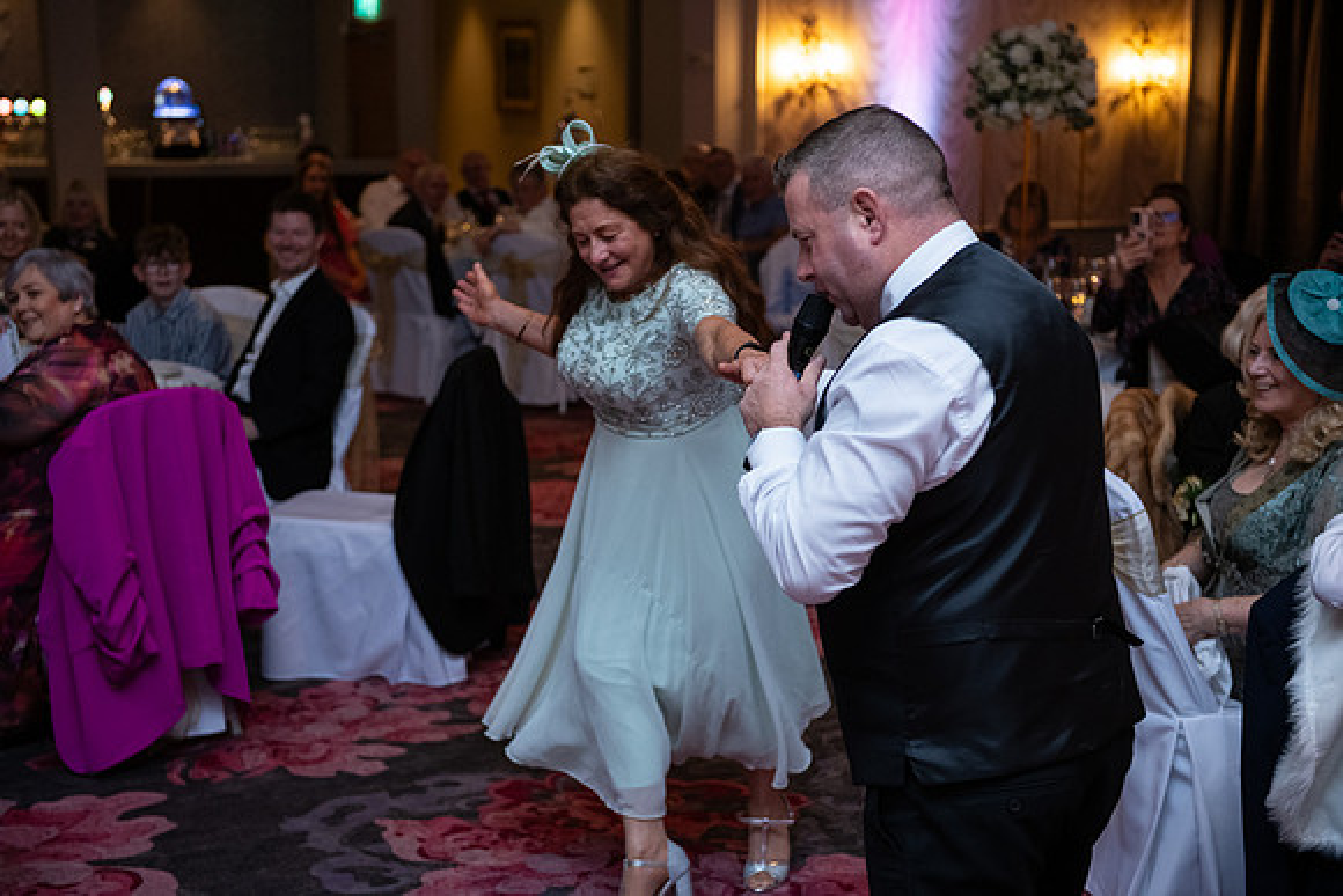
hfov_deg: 36.2
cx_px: 672
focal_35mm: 55
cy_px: 448
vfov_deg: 24.6
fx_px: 2052
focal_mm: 55
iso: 1000
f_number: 3.5
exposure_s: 1/160
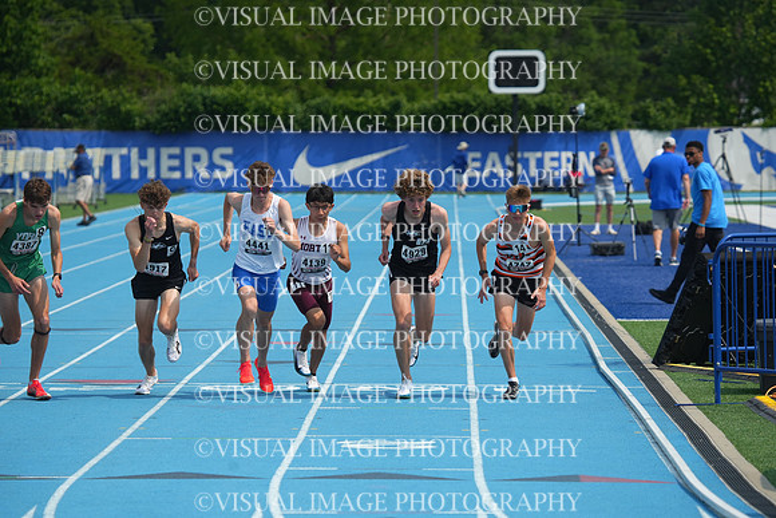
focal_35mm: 220
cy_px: 259
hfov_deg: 9.4
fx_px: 4743
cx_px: 388
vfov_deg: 6.2
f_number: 5.6
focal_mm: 220
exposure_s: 1/3200
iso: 500
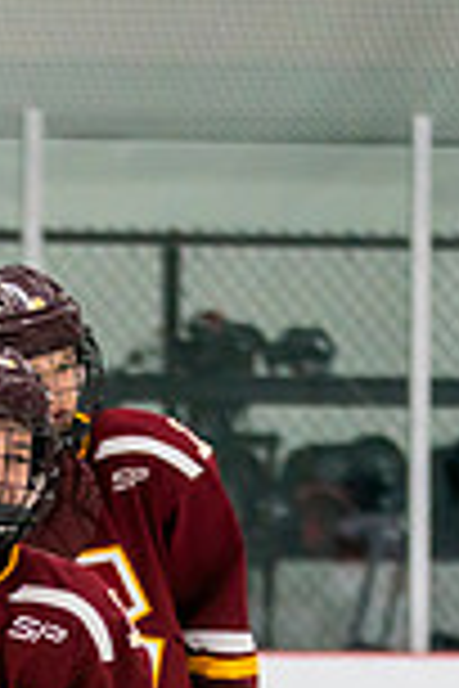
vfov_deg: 4.6
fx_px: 8586
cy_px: 899
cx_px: 99
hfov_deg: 3.1
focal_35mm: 449
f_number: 2.8
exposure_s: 1/640
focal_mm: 102
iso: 2500
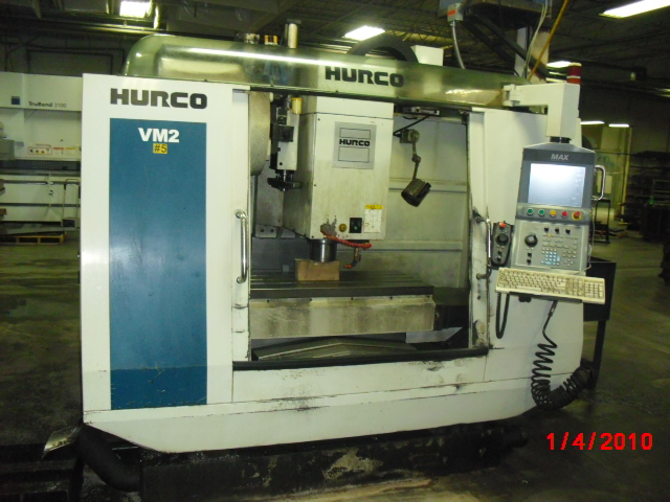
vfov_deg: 39.7
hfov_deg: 51.4
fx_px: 697
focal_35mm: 36
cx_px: 335
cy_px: 251
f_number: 3.1
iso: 400
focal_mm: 6.3
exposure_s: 1/60
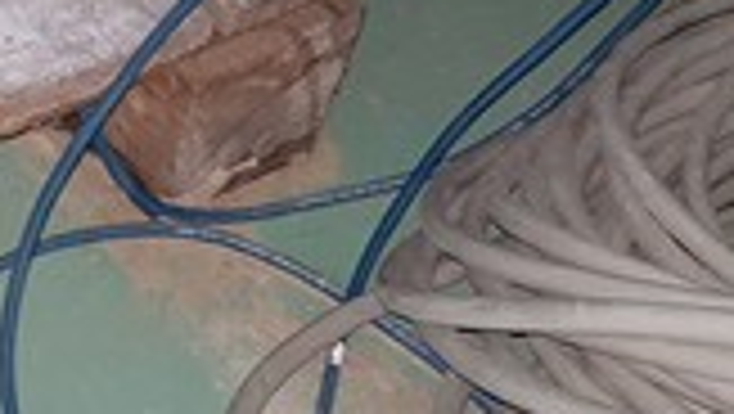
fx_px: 2026
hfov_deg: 18.8
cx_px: -270
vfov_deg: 11.5
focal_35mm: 104
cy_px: -36
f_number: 1.7
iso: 100
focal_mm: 4.2
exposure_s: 1/24
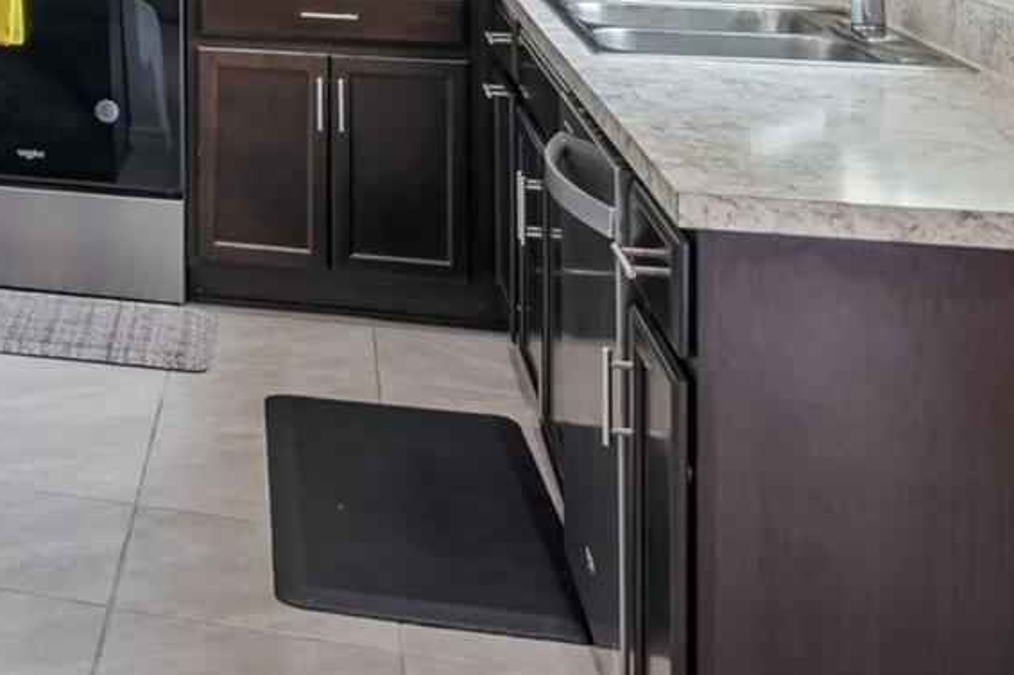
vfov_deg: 19.0
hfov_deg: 25.8
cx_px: -353
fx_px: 1830
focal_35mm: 65
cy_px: -251
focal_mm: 23
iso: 400
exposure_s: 1/25
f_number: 8
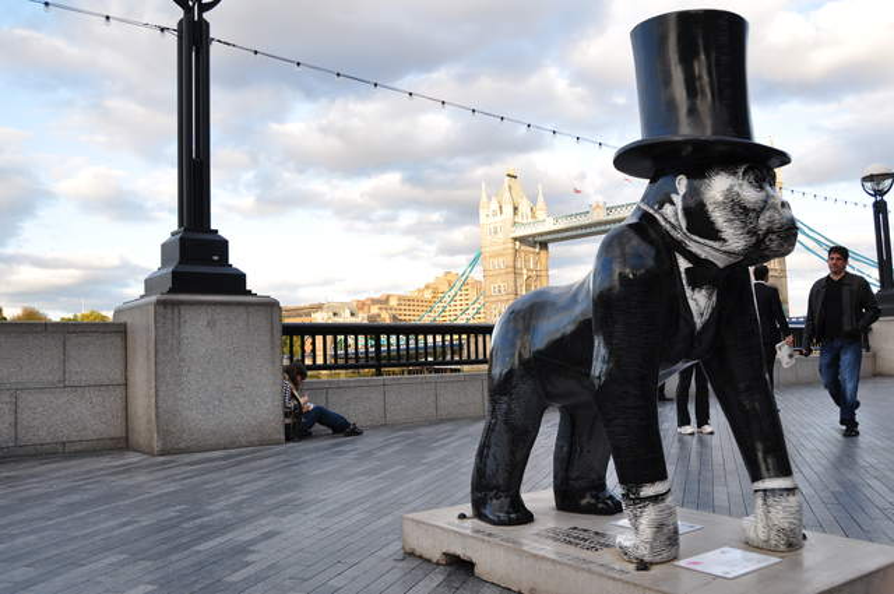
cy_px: 297
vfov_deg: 43.5
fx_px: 744
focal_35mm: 30
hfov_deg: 62.0
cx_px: 447
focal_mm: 20
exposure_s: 1/125
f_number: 5.6
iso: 200
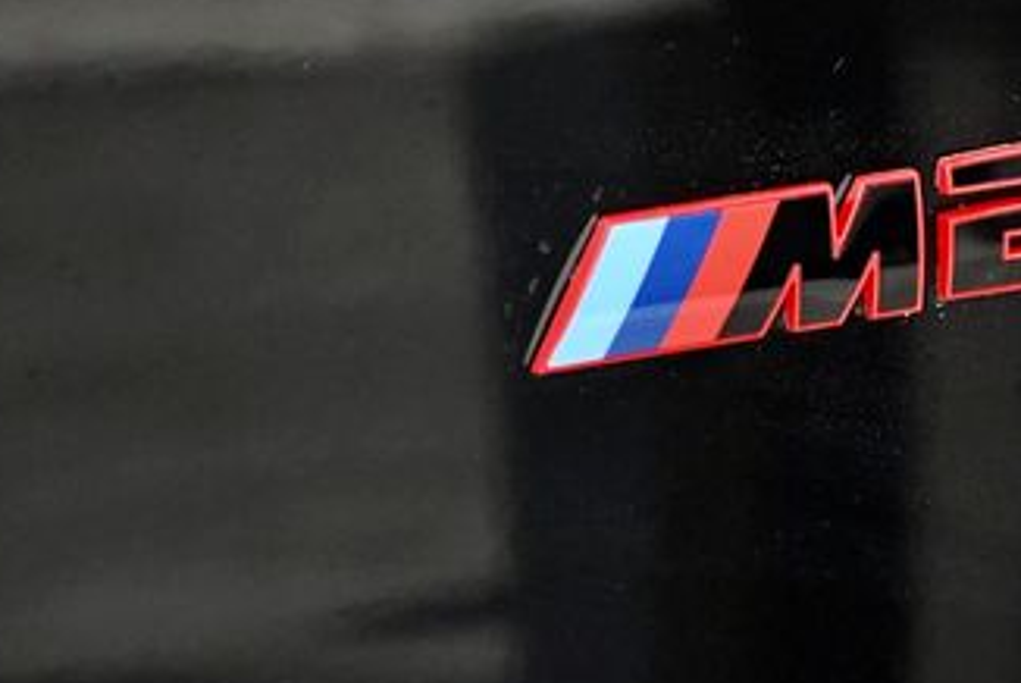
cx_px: 905
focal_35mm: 412
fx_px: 11695
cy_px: 146
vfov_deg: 3.3
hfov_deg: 5.0
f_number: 5.6
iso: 2500
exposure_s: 1/500
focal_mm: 140
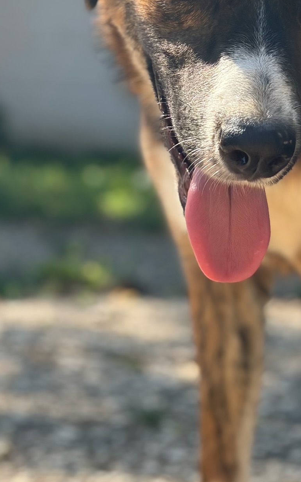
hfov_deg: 14.2
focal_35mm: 92
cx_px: 222
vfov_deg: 22.4
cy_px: 132
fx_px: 1207
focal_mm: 5.96
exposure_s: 1/987
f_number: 1.6
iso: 50
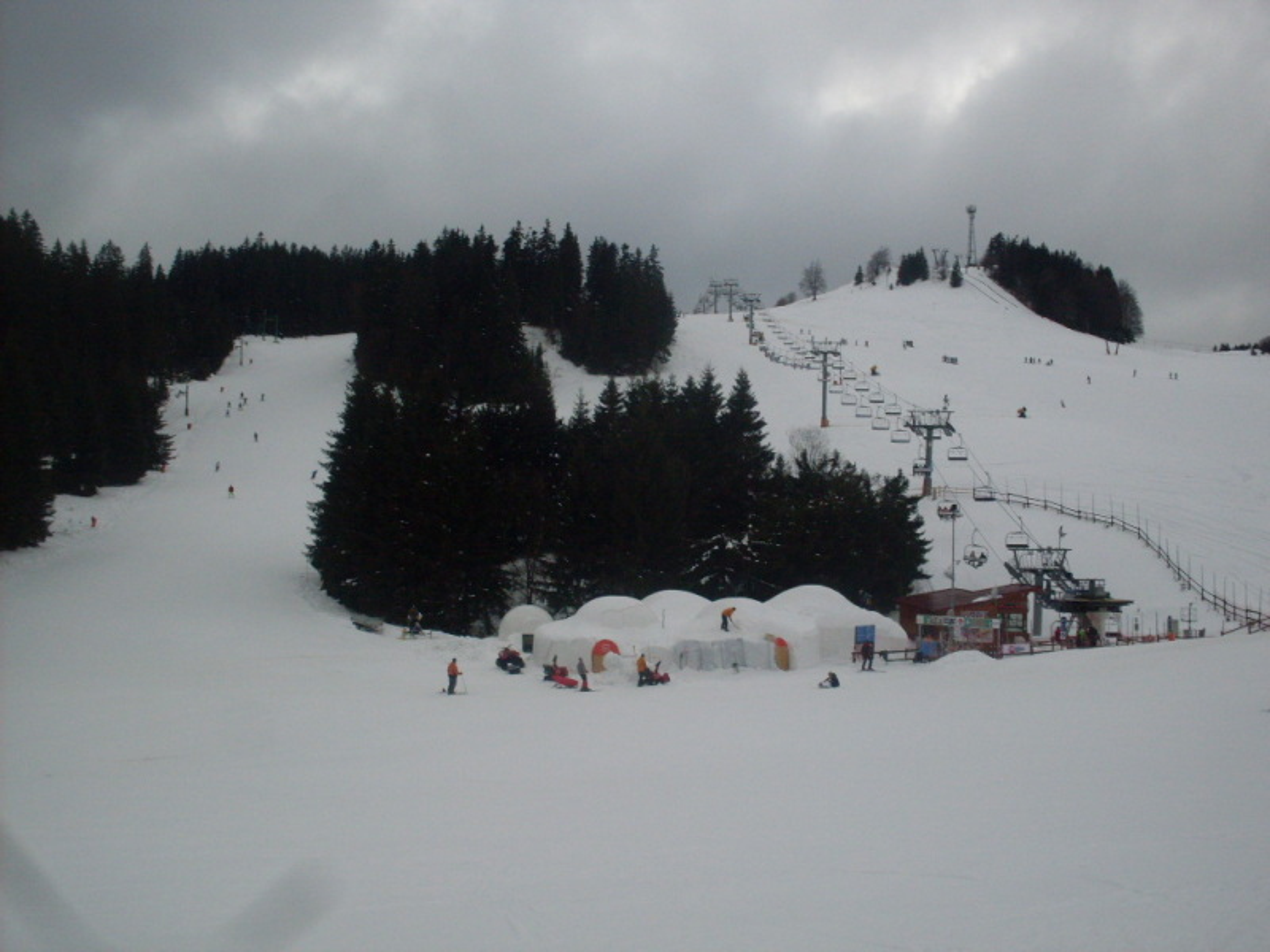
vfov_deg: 37.7
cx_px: 635
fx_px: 1394
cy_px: 476
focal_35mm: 38
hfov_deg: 49.0
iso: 120
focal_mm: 6.3
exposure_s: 1/500
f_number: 8.4
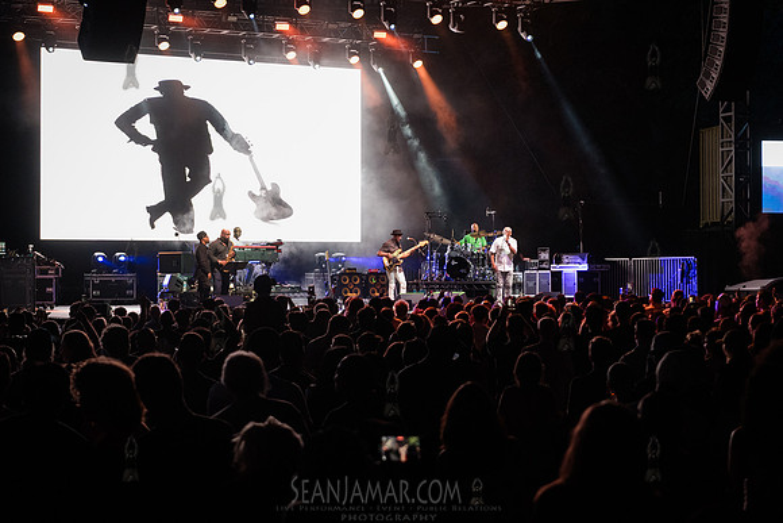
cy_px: 262
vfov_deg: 18.4
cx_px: 392
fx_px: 1615
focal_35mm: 74
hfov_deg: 27.3
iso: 4000
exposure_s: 1/500
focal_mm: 70
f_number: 3.5
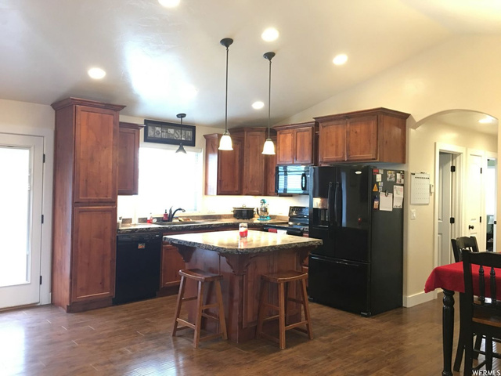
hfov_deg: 61.7
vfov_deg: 48.2
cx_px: 250
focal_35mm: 29
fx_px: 420
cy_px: 188
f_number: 2.2
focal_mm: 4.15
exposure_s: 1/10
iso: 80
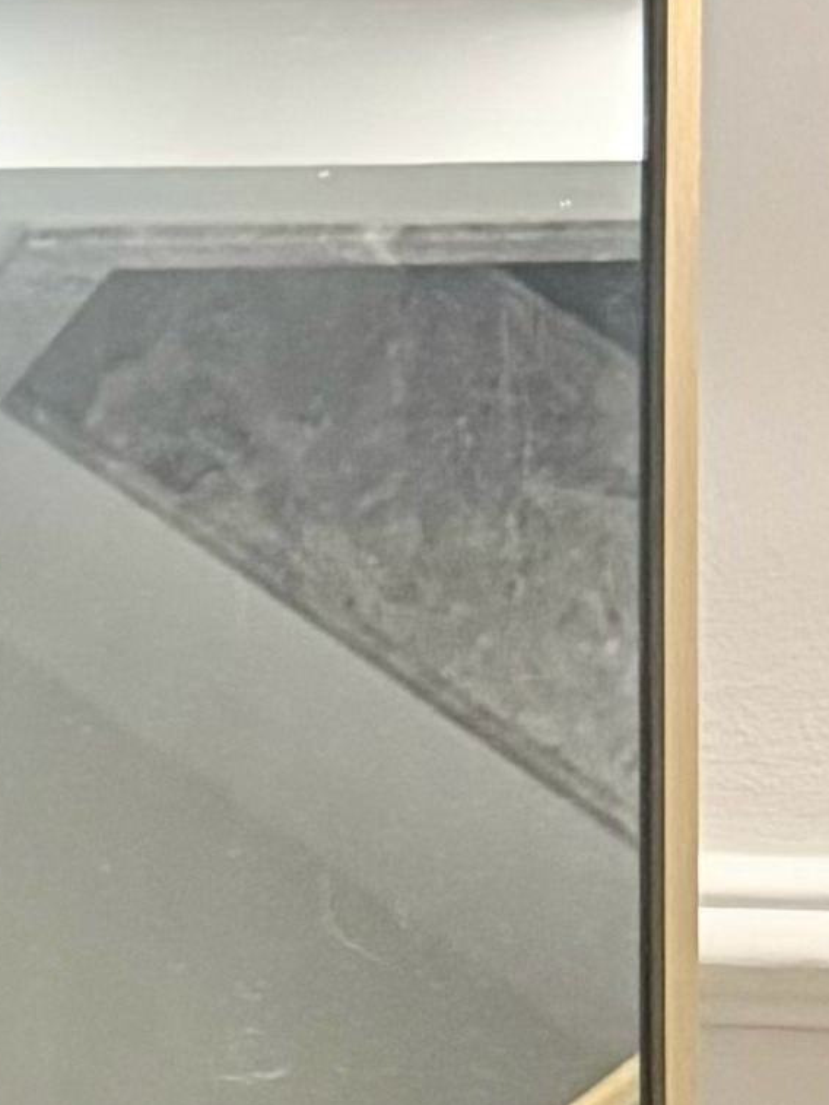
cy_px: 331
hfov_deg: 7.4
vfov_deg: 10.6
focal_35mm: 187
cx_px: -1130
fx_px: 5969
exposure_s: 1/60
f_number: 1.5
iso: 125
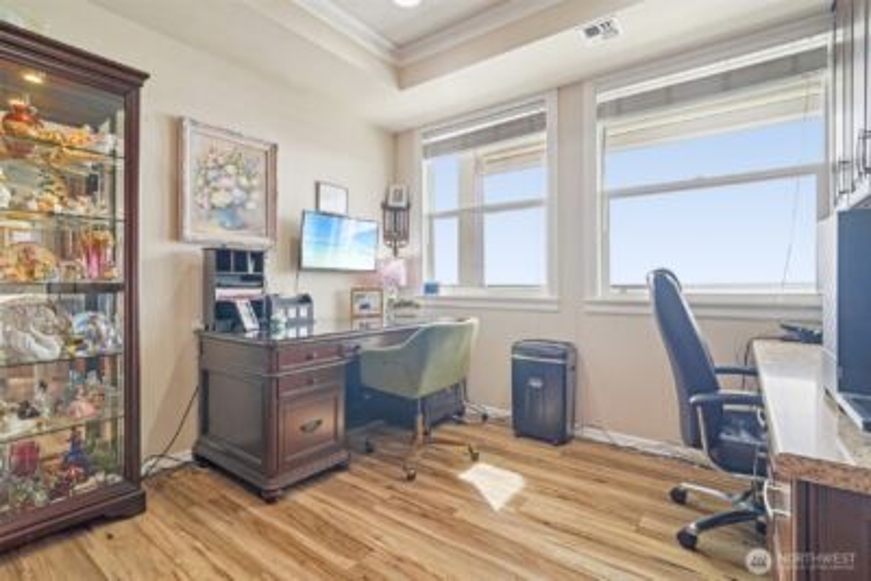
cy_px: 290
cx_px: 436
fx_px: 387
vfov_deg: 73.8
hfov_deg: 96.7
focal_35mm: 16
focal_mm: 16
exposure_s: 1/250
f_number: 8
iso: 1600
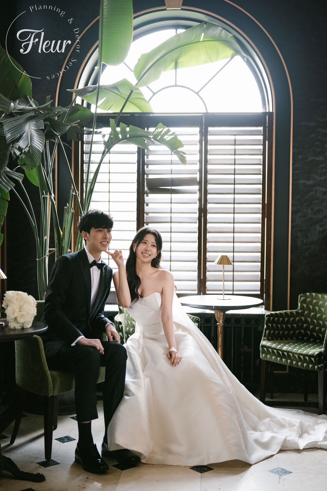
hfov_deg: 27.0
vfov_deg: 39.6
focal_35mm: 50
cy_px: 246
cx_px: 164
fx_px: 681
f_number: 1.4
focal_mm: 50
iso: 400
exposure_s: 1/80
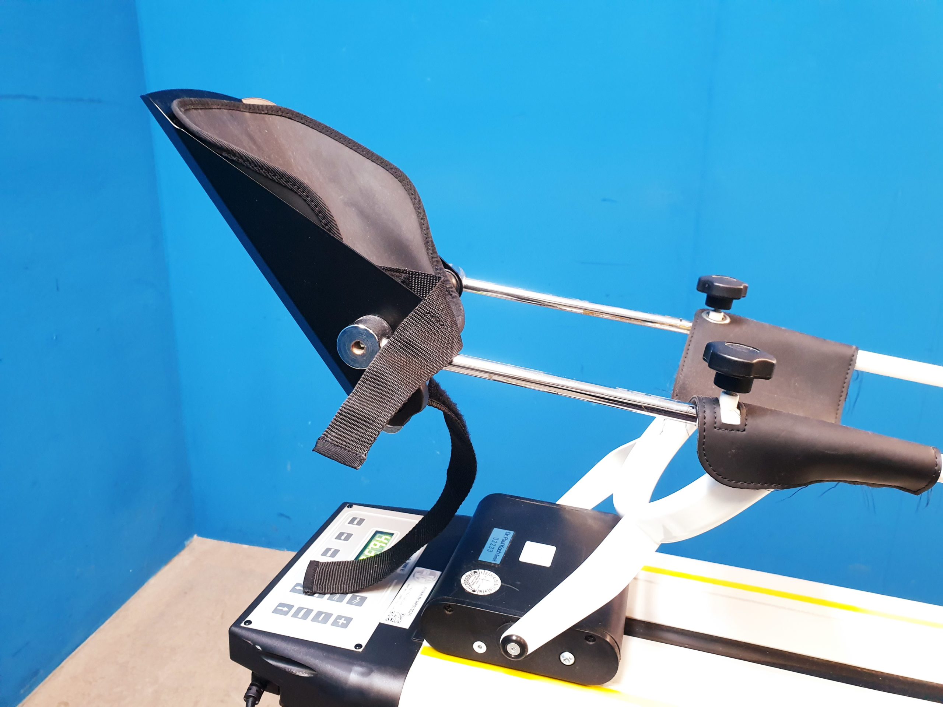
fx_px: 708
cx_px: 472
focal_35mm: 26
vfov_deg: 53.1
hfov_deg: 67.3
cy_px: 354
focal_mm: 4.3
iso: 320
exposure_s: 1/33
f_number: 2.4
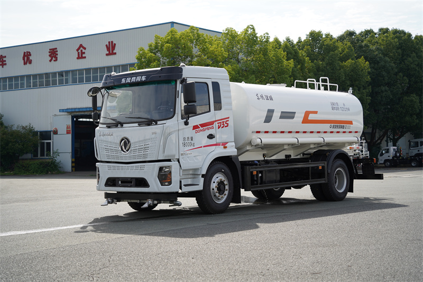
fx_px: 576
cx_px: 212
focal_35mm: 49
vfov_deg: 27.5
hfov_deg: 40.4
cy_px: 141
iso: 100
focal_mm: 49
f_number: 3.5
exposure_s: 1/800
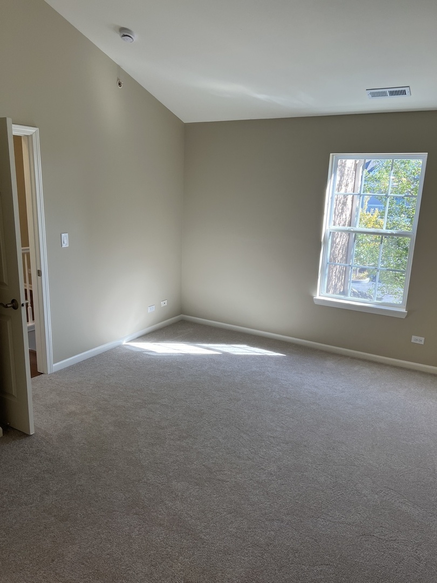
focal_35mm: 26
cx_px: 218
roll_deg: -1.9
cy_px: 292
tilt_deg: -12.4
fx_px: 438
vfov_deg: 67.3
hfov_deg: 53.1
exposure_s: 1/162
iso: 64
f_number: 1.5
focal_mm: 5.7
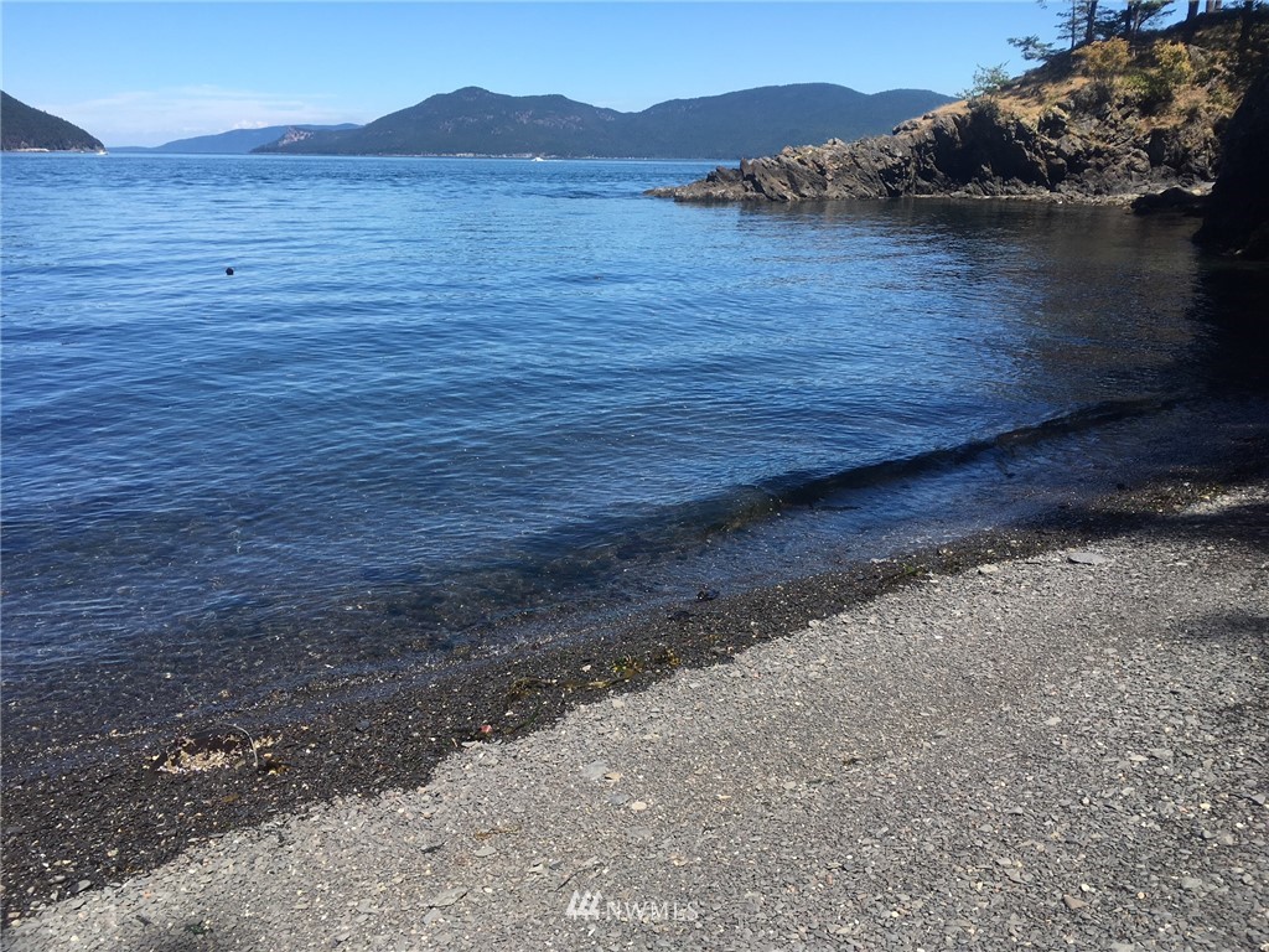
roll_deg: -0.4
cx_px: 634
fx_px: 1063
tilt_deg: -17.4
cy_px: 476
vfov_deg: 48.2
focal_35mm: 29
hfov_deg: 61.7
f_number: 2.2
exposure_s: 1/1202
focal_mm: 4.15
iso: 25
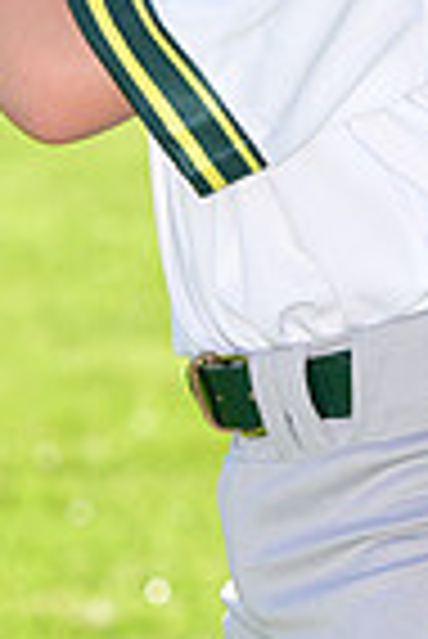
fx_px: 9428
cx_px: 394
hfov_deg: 2.6
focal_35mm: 530
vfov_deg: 3.9
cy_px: -356
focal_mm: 130
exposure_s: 1/320
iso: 125
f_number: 4.5
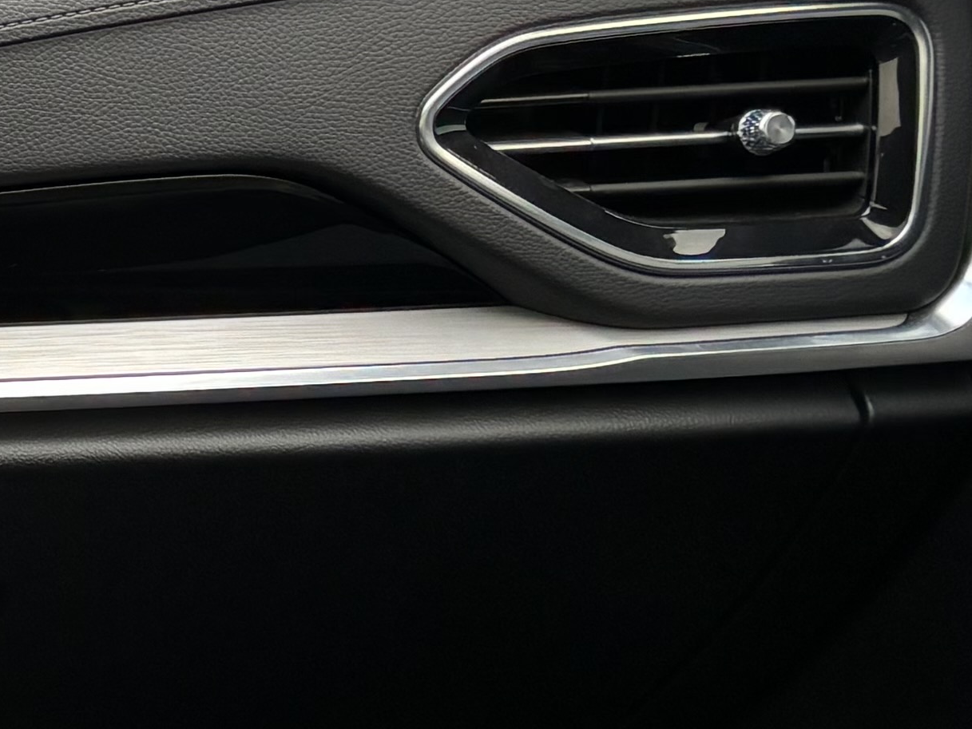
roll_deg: +0.1
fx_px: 3426
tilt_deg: -23.1
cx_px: -1238
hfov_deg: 13.0
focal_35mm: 122
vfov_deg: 12.1
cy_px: 236
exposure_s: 1/121
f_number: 1.6
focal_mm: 5.96
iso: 64
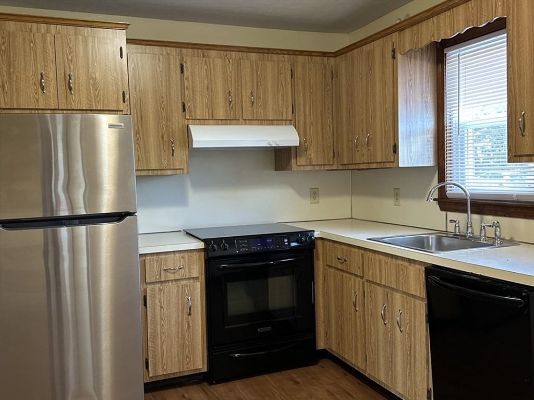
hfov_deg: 71.6
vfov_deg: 56.8
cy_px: 200
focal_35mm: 24
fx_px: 370
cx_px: 267
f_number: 1.78
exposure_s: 1/60
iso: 320
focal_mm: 6.86
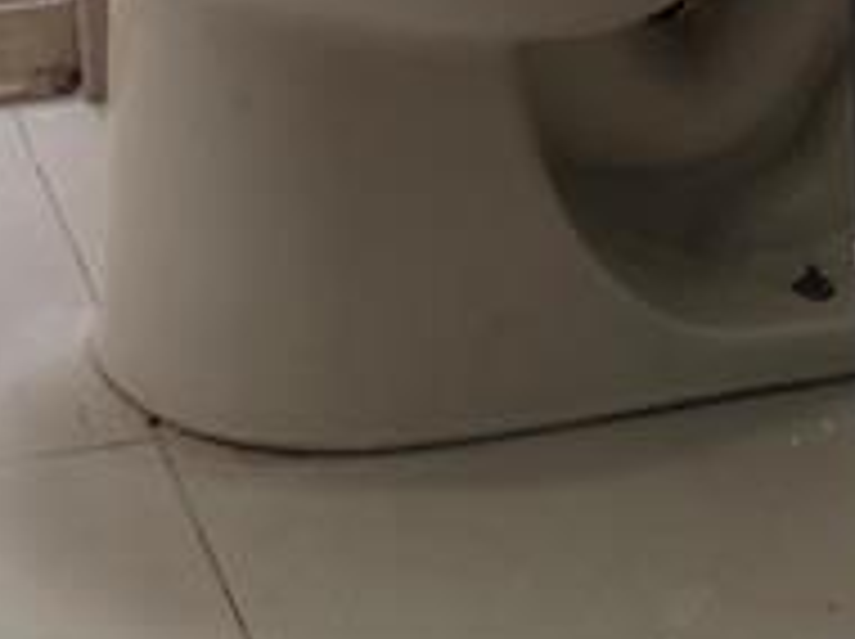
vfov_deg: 10.1
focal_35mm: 124
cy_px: -994
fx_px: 3059
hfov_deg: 15.7
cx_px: 108
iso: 320
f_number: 1.7
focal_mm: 6.3
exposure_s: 1/120
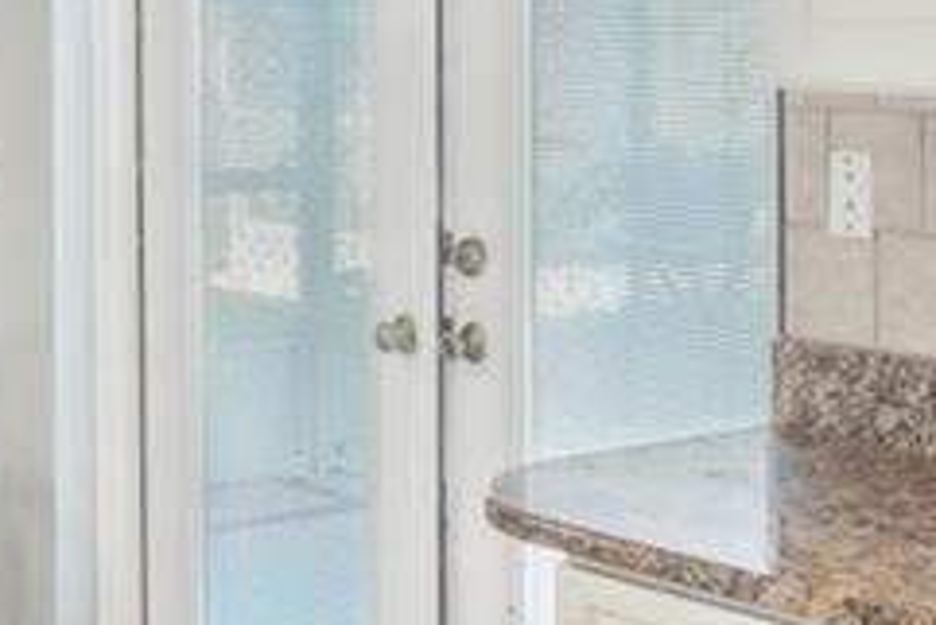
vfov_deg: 14.5
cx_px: 128
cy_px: 0
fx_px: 2419
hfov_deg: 21.5
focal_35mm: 93
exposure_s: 1/5
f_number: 8
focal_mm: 14
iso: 200
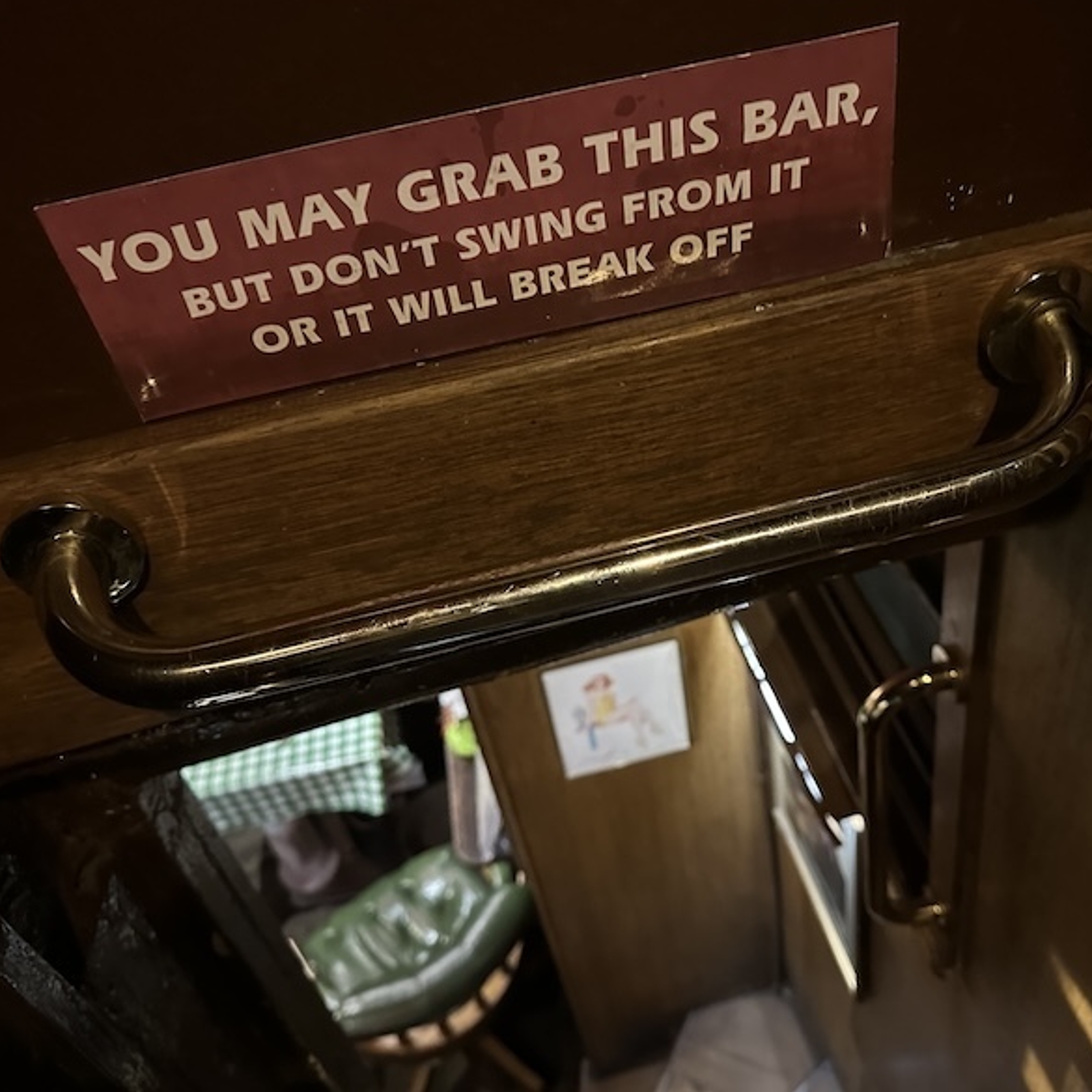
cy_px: 534
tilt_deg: -41.6
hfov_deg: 55.5
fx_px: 1035
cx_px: 609
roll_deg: +8.6
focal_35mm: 29
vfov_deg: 55.6
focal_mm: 6.86
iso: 1250
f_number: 1.78
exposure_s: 1/25
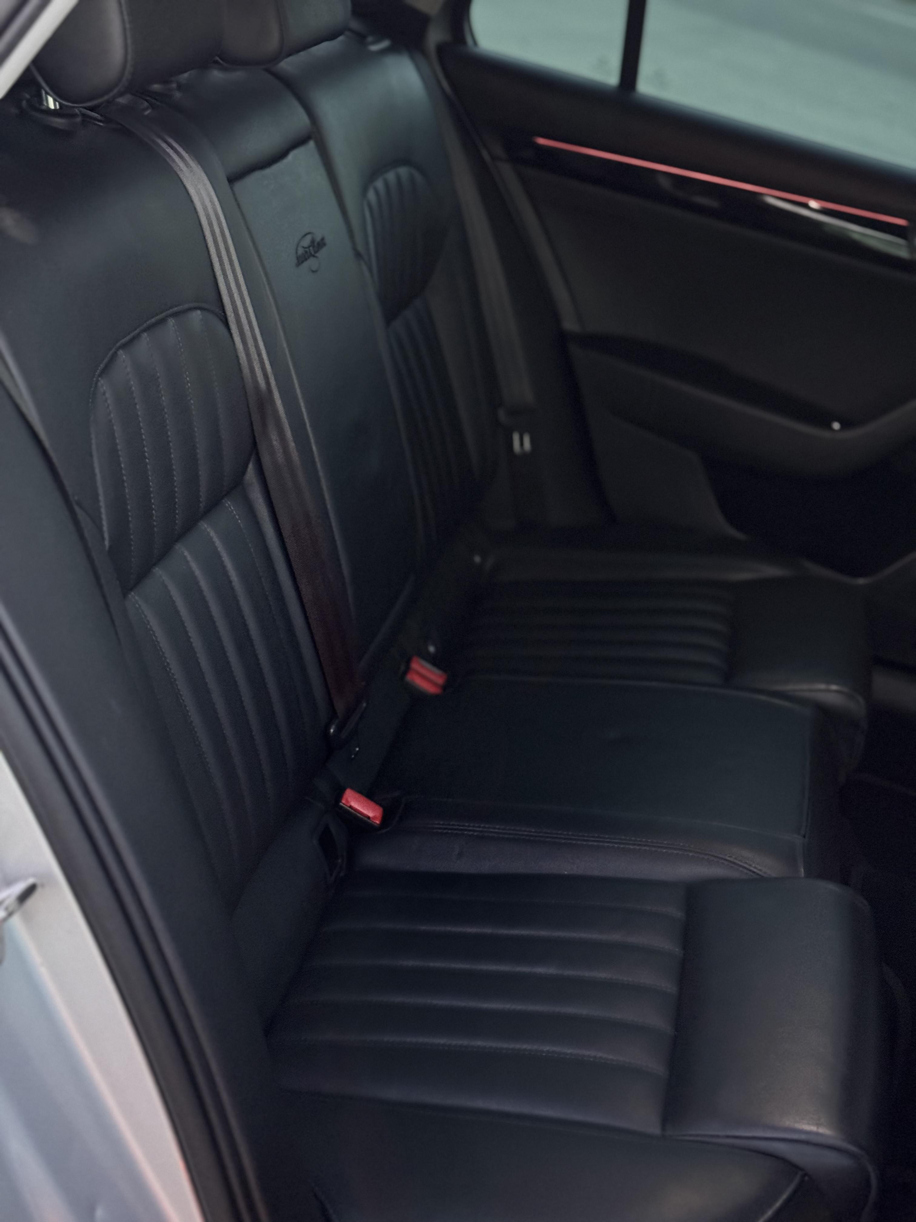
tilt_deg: -24.9
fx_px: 1694
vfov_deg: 39.7
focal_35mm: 48
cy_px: 611
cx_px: 458
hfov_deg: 30.3
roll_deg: -14.3
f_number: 1.78
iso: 800
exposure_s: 1/30
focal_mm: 6.76
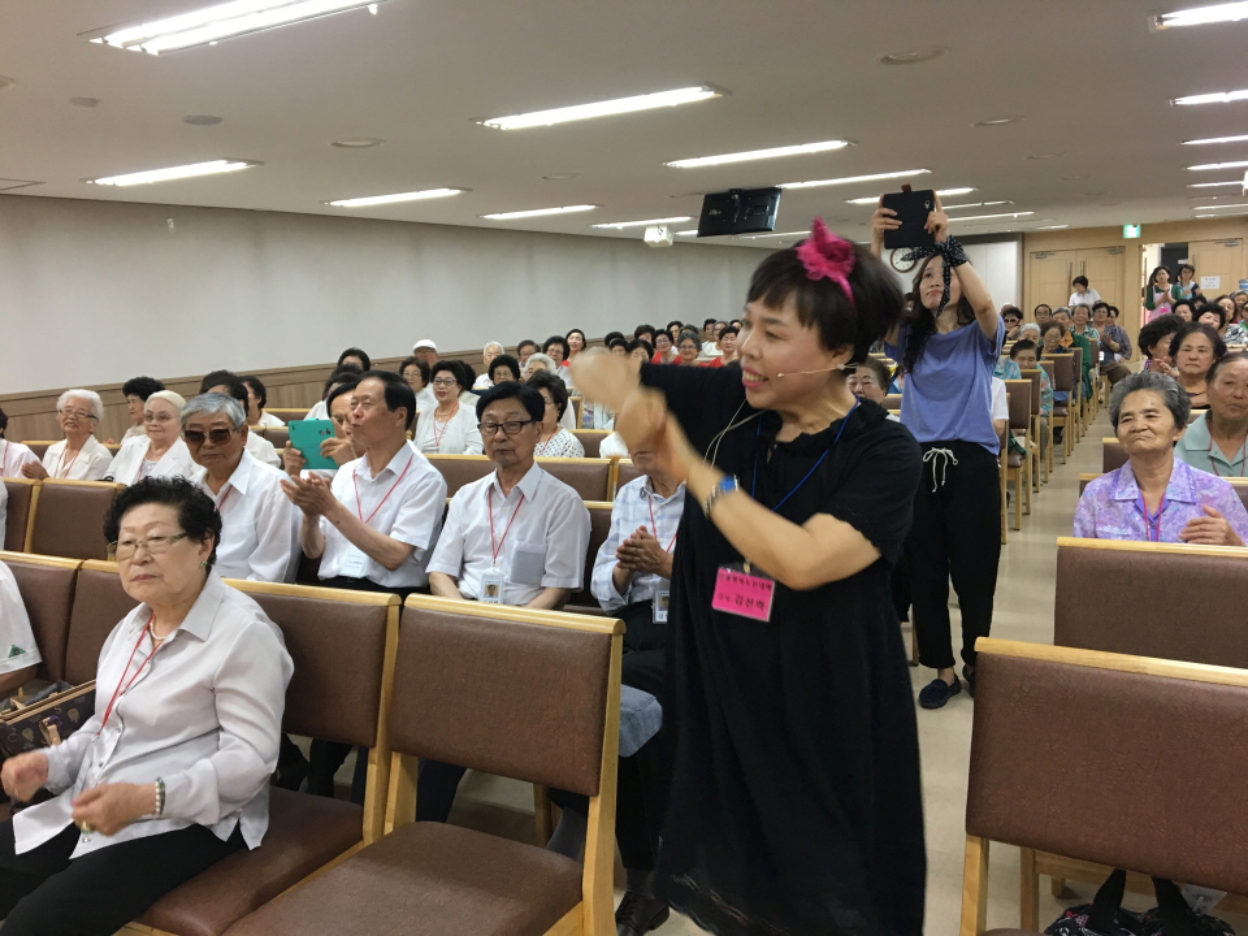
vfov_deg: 48.2
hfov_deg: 61.7
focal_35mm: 29
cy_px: 468
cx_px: 624
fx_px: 1046
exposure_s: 1/30
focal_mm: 4.15
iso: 80
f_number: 2.2
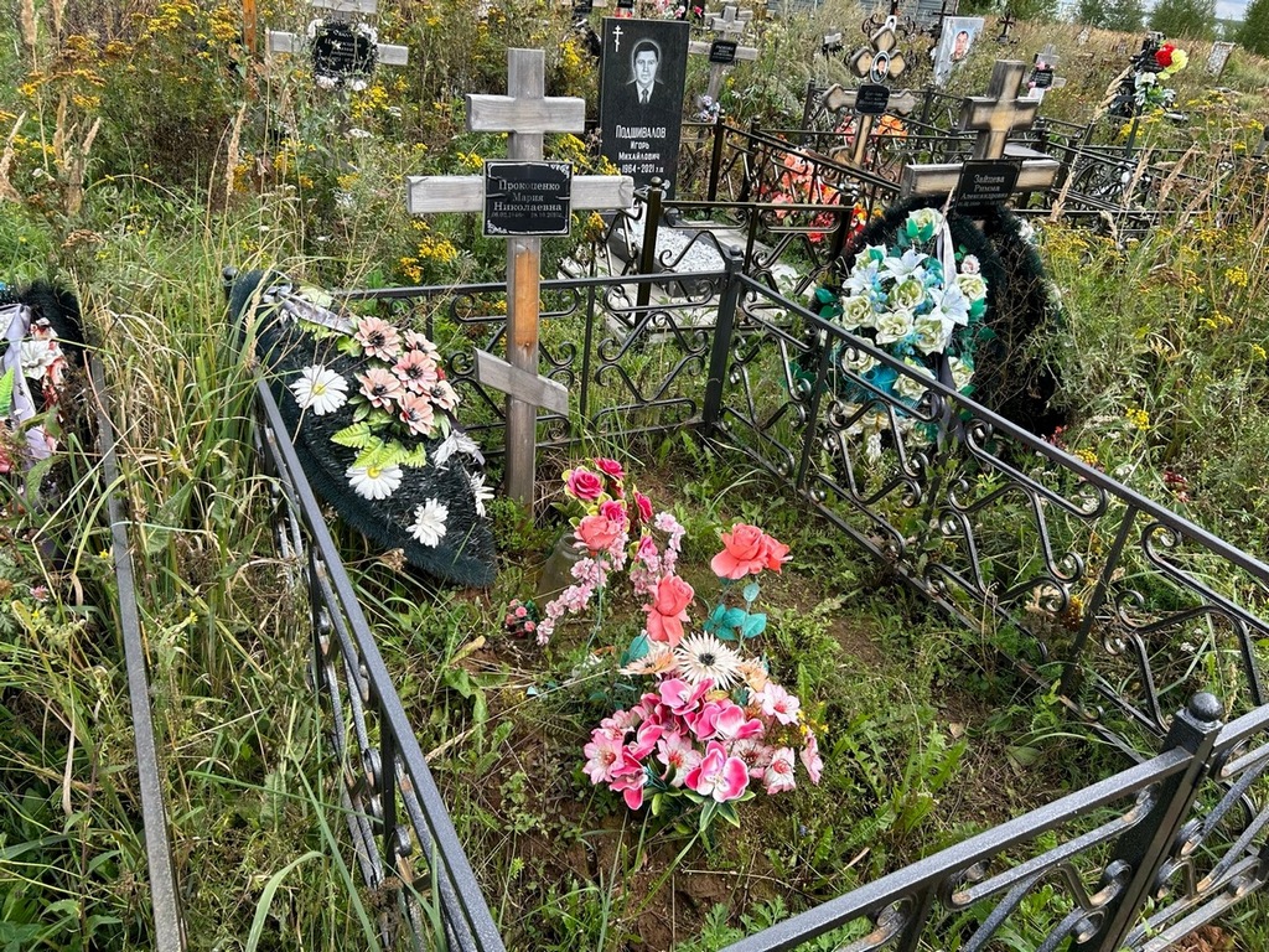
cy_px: 476
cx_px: 634
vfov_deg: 53.1
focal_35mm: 26
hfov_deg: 67.3
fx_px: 953
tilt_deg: -20.0
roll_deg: -3.0
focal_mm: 5.7
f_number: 1.5
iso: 50
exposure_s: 1/1171
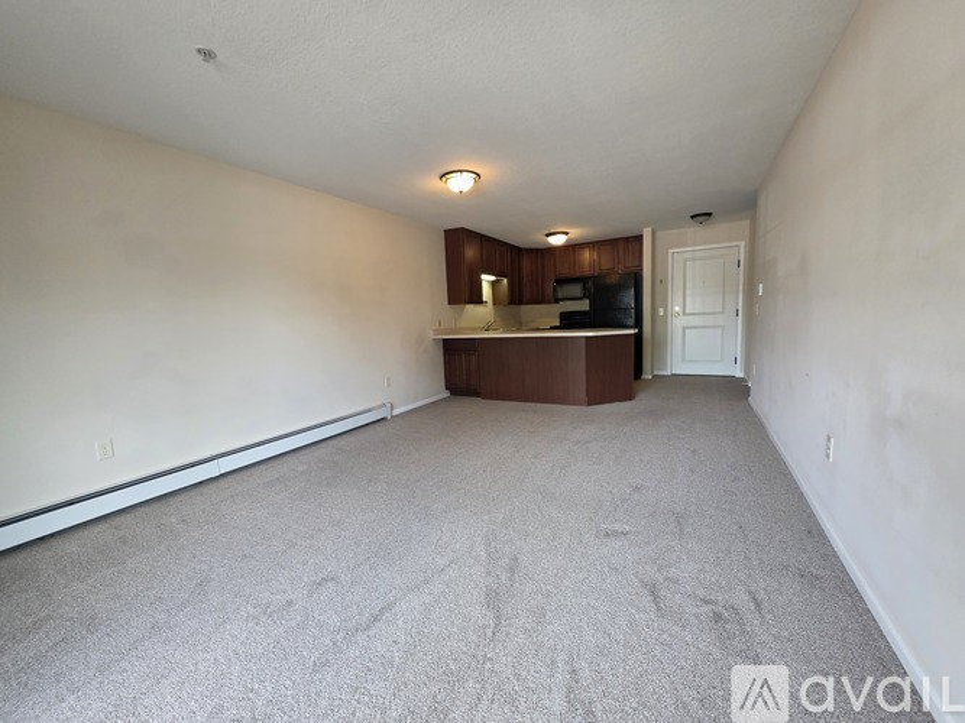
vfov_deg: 89.9
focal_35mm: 13
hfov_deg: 106.2
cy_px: 362
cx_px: 482
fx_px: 362
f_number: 1.9
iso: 250
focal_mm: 2.2
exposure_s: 1/120
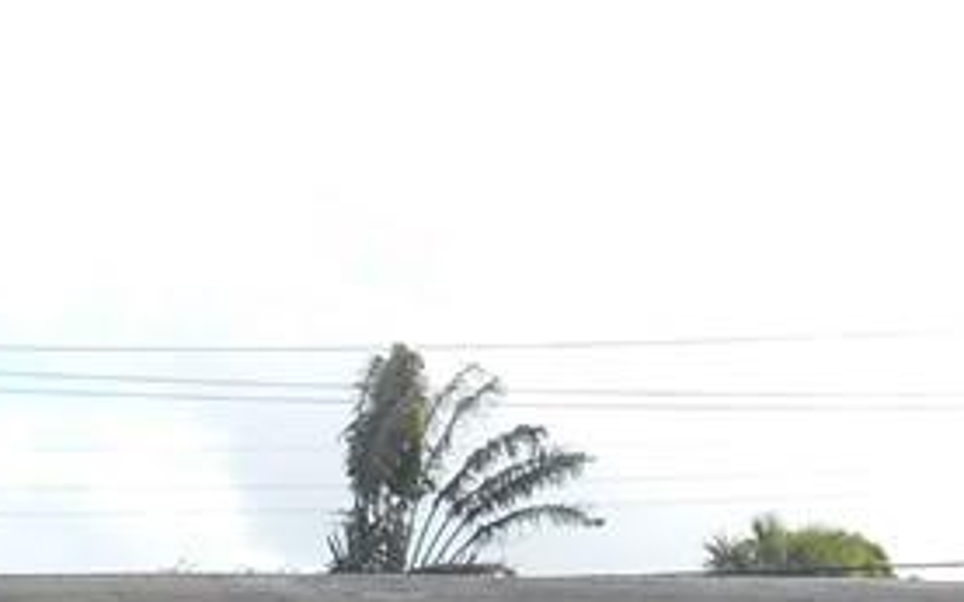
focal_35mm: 102
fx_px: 2679
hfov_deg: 20.4
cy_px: 898
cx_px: 508
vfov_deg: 12.2
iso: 80
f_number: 3.4
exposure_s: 1/500
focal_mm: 4.7
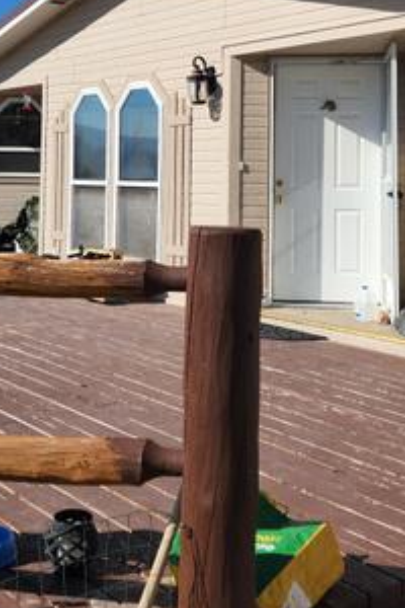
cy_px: 144
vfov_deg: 37.8
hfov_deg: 26.5
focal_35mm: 51
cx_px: 194
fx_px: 861
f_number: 1.8
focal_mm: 5.4
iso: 20
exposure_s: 1/2122
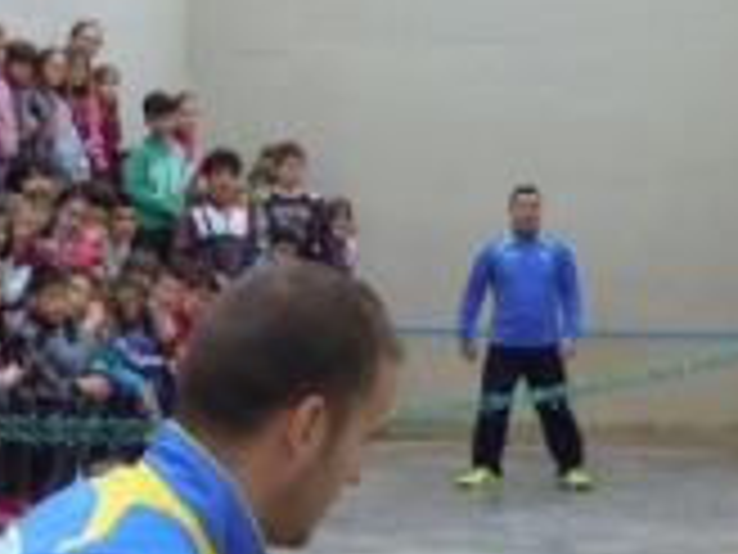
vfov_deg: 11.3
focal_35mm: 131
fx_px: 2793
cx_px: -72
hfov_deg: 14.7
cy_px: 410
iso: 100
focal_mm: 5
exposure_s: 1/320
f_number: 2.7
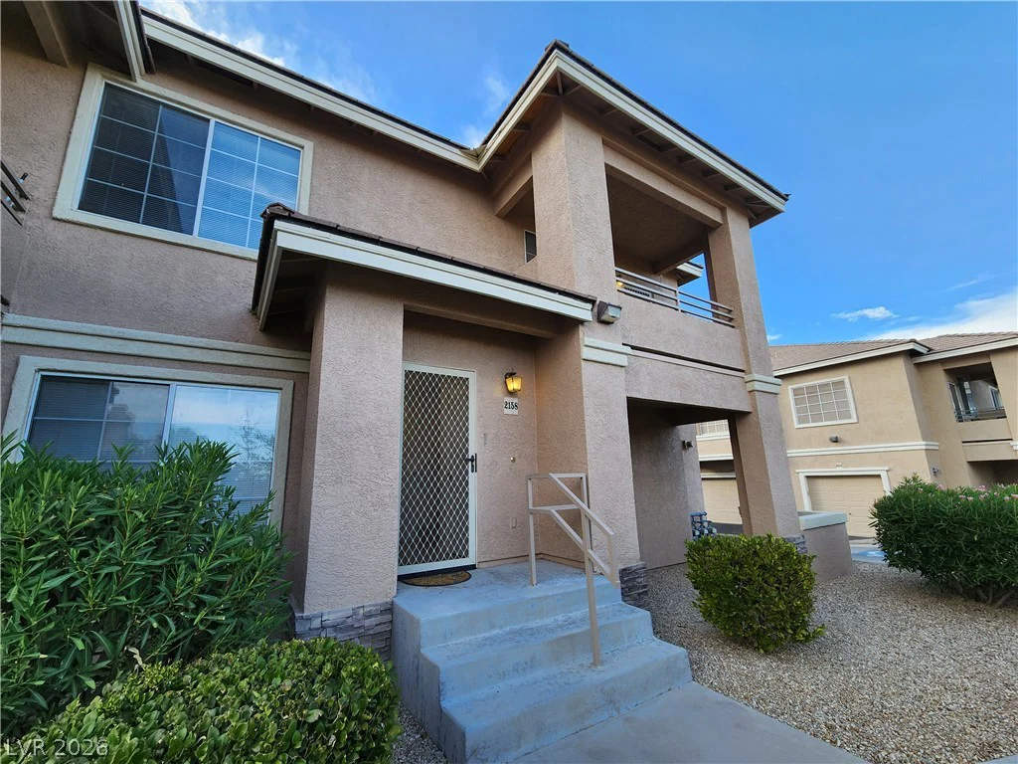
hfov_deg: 106.2
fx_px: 382
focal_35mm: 13
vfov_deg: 89.9
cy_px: 382
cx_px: 509
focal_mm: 2.2
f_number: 2.2
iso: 50
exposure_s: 1/378
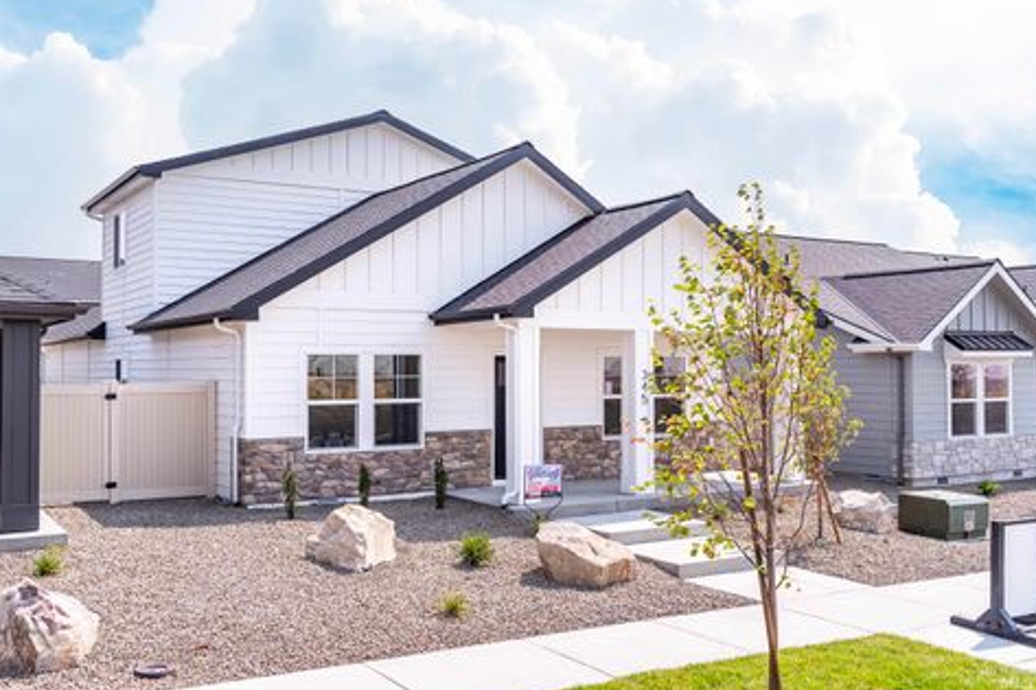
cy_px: 343
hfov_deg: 51.9
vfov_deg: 35.9
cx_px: 513
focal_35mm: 37
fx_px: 1064
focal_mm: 35
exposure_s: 1/1250
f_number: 4.5
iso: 100
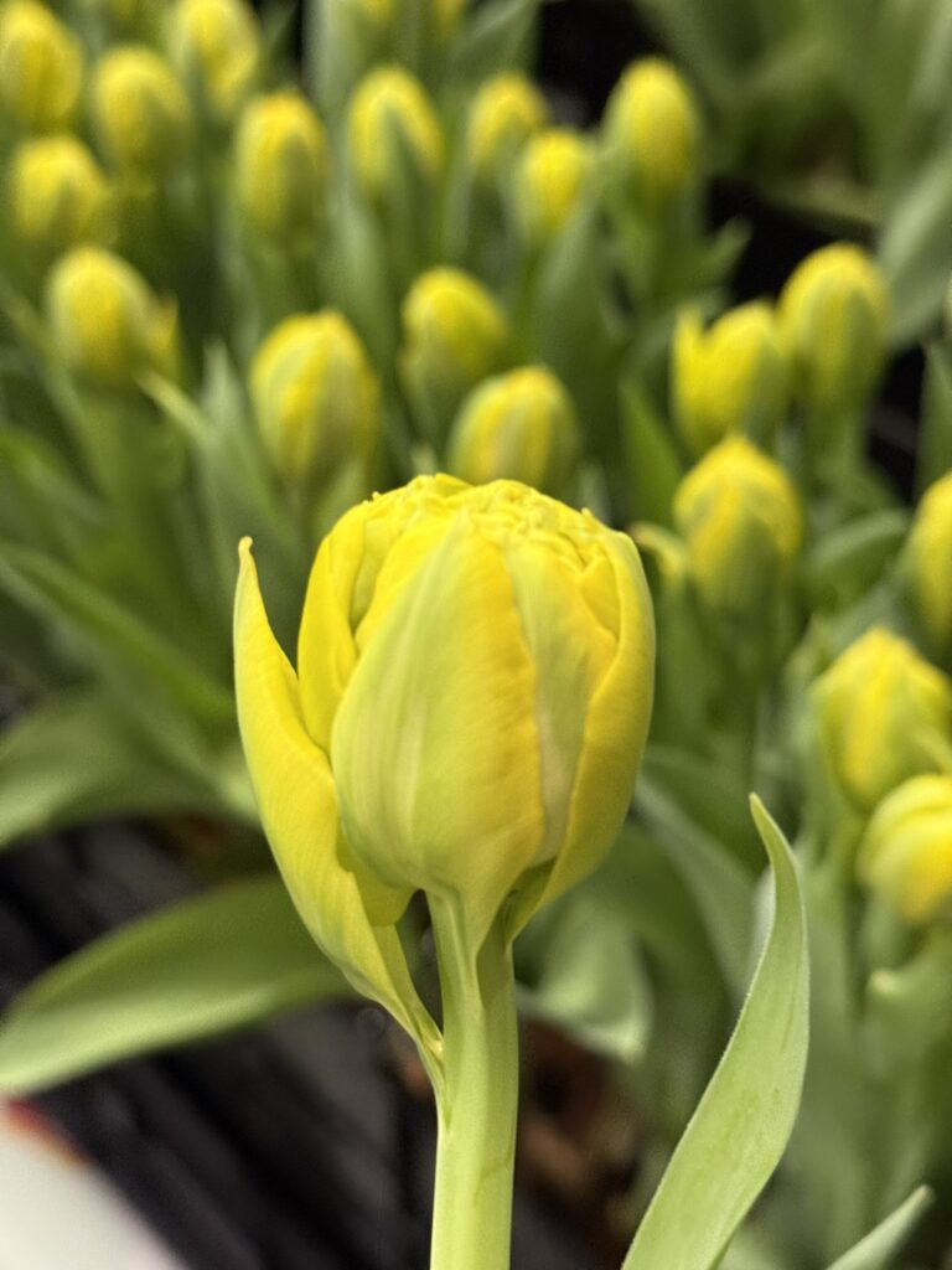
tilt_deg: -41.2
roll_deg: +1.2
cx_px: 476
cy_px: 635
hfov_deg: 30.3
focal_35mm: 48
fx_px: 1760
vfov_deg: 39.7
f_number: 1.78
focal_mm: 6.76
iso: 400
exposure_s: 1/33
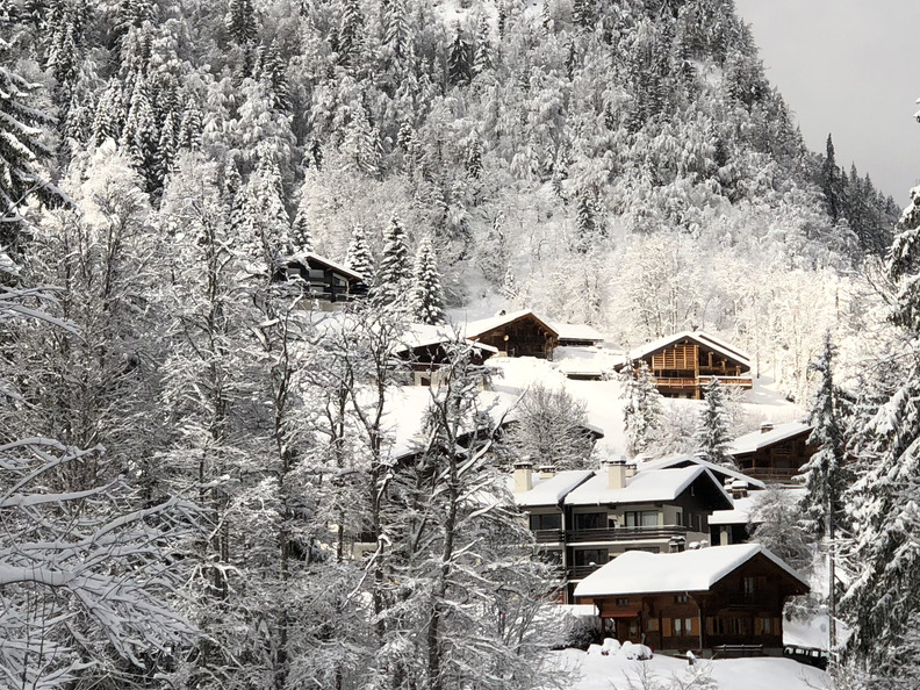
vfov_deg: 14.1
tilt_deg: +9.3
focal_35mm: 105
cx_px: 504
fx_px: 2791
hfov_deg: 18.7
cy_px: 282
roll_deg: +1.6
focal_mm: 6
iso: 16
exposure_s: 1/1453
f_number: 2.4
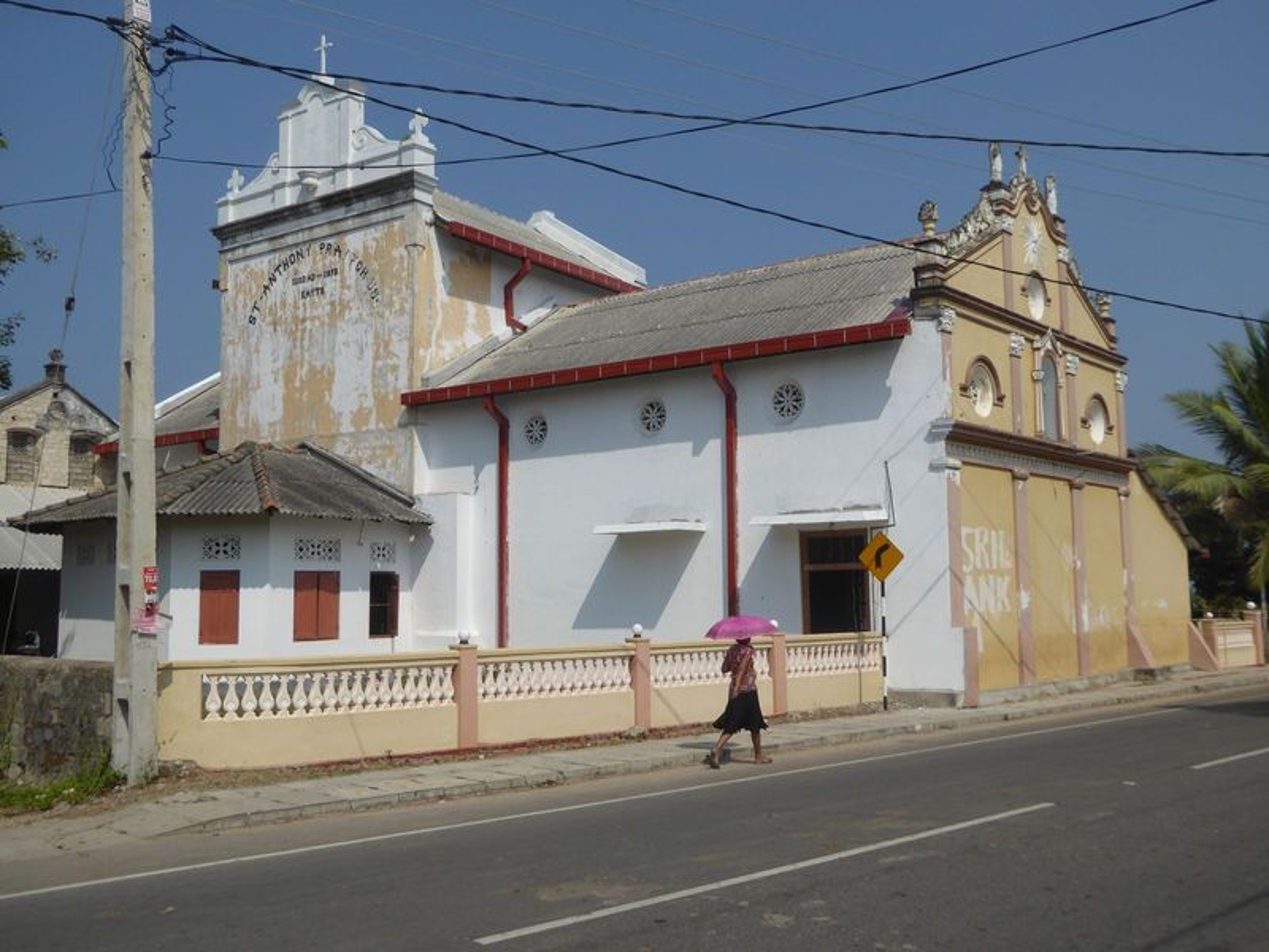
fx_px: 1246
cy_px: 476
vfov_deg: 41.8
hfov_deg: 54.0
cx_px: 634
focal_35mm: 34
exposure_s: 1/1600
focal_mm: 5.8
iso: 80
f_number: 3.6
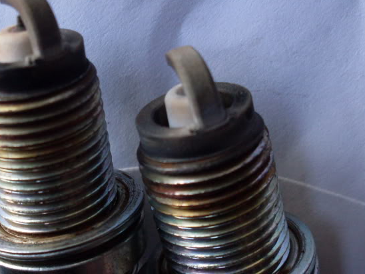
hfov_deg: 27.2
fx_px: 749
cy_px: 98
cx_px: 108
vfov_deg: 20.7
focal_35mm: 71
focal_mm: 6.3
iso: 100
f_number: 2.8
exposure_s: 1/45
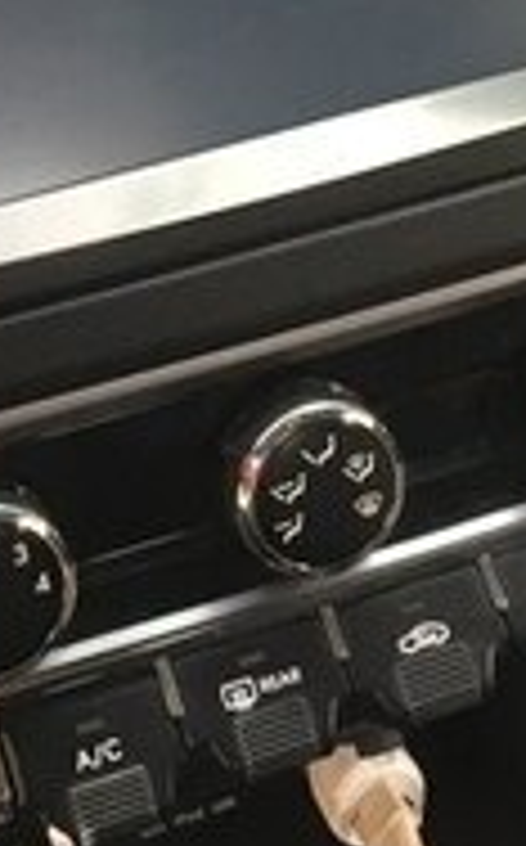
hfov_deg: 12.1
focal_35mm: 108
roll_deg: -2.0
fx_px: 2485
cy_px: -97
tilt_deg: -29.6
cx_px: 265
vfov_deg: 18.5
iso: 32
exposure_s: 1/33
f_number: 2.2
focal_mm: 4.15
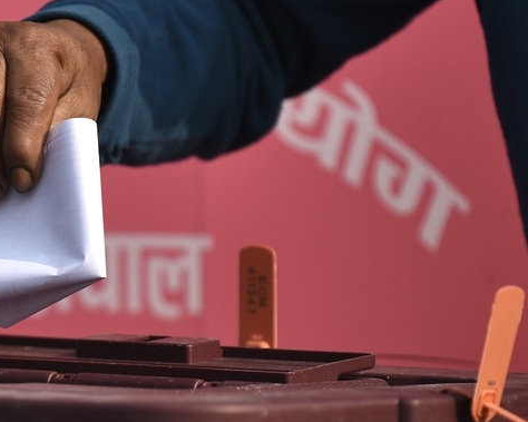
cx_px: 33
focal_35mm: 396
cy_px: 228
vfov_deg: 3.9
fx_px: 6187
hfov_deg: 4.9
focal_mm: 200
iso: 100
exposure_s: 1/2000
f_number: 2.8
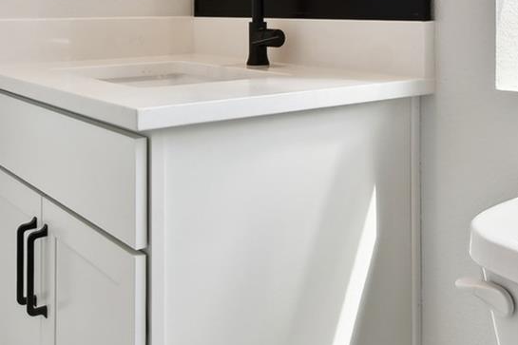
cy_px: -10
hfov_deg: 44.4
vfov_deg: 28.4
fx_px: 633
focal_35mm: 44
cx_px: 289
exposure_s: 1/30
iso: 100
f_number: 7.1
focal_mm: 10
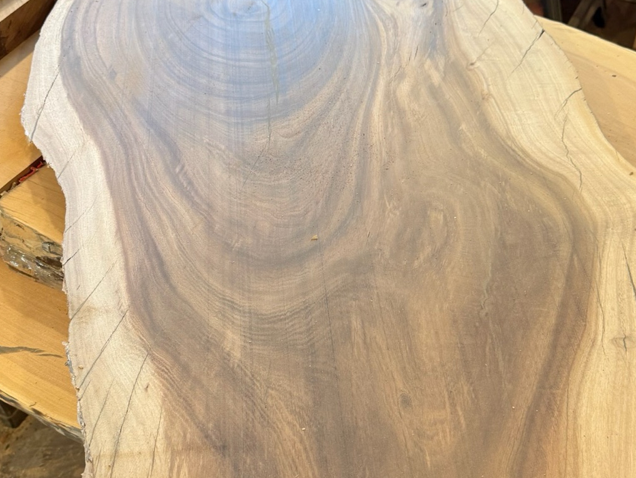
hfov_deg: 55.3
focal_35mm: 33
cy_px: 229
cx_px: 340
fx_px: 606
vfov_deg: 43.0
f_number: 1.78
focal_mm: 6.76
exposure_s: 1/60
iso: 200
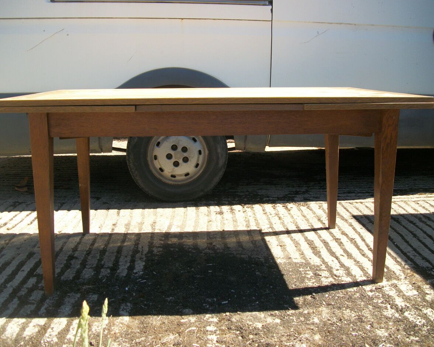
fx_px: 437
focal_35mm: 34
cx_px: 207
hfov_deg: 52.8
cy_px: 173
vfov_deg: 43.4
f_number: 2.9
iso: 80
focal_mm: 5.7
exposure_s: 1/400
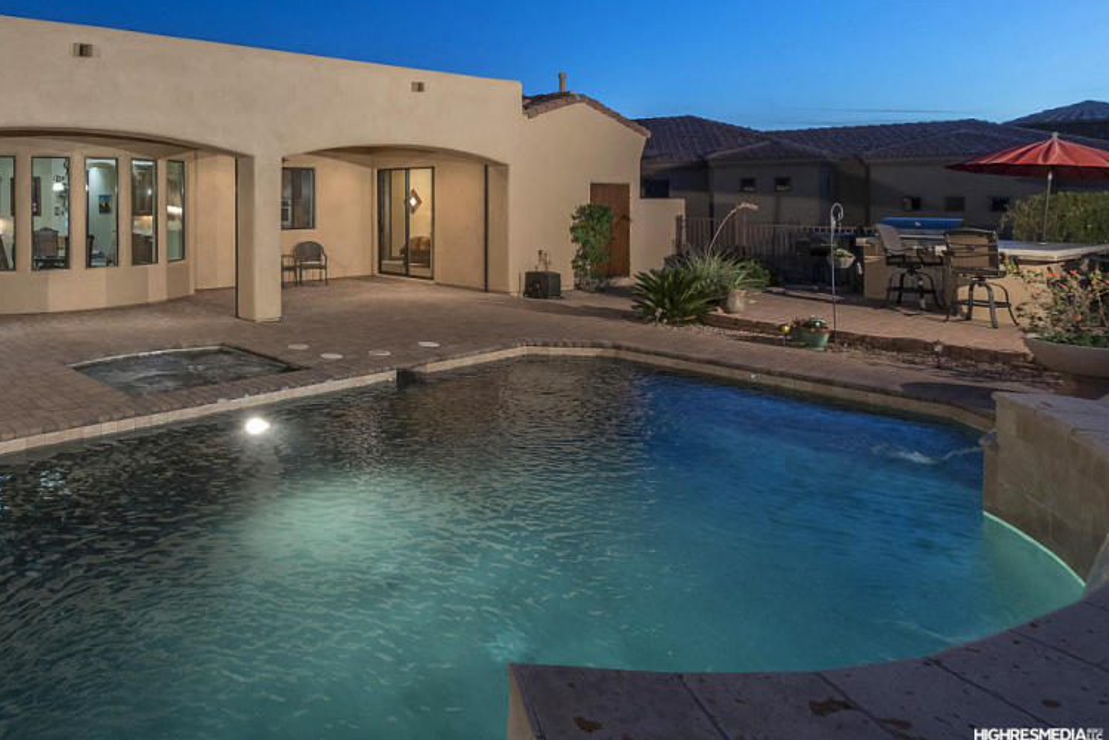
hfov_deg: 70.9
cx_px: 275
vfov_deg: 52.9
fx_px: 708
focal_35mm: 23
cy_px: 196
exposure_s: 1/2.5
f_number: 8
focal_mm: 10
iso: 800
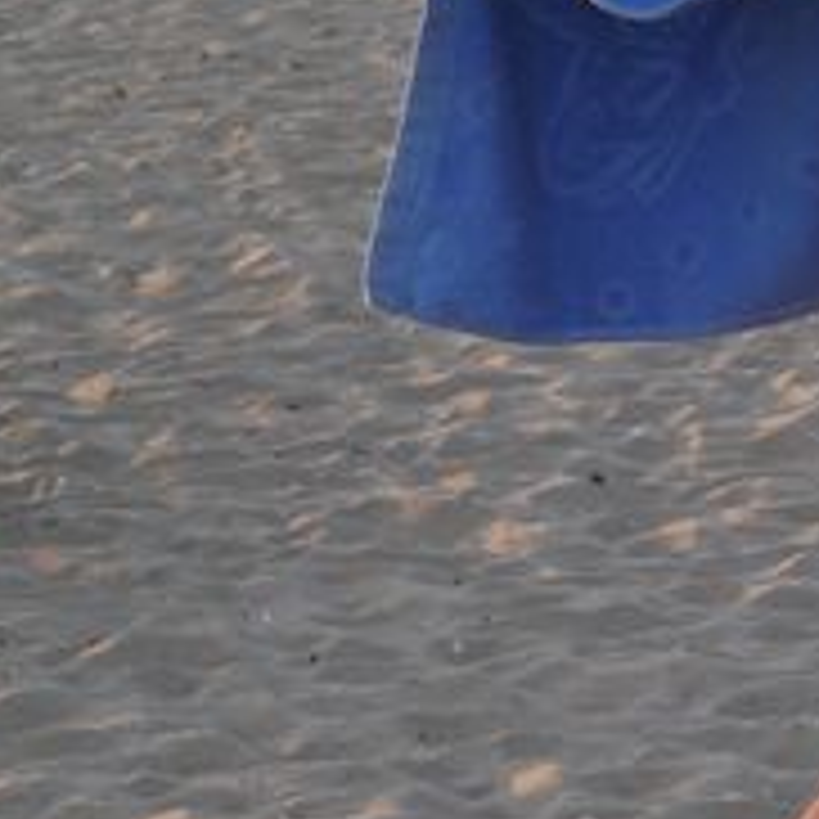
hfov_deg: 7.3
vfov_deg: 7.5
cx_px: 1426
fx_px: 6210
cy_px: 488
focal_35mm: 232
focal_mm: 28
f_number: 6.3
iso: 160
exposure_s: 1/160
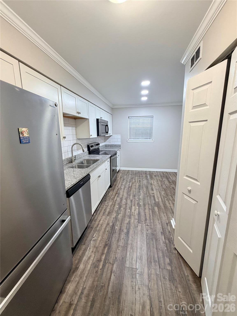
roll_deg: +1.7
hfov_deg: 85.7
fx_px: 128
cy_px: 158
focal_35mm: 14
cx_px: 118
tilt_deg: -9.8
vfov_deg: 102.1
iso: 200
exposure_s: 1/60
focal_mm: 2.22
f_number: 2.2
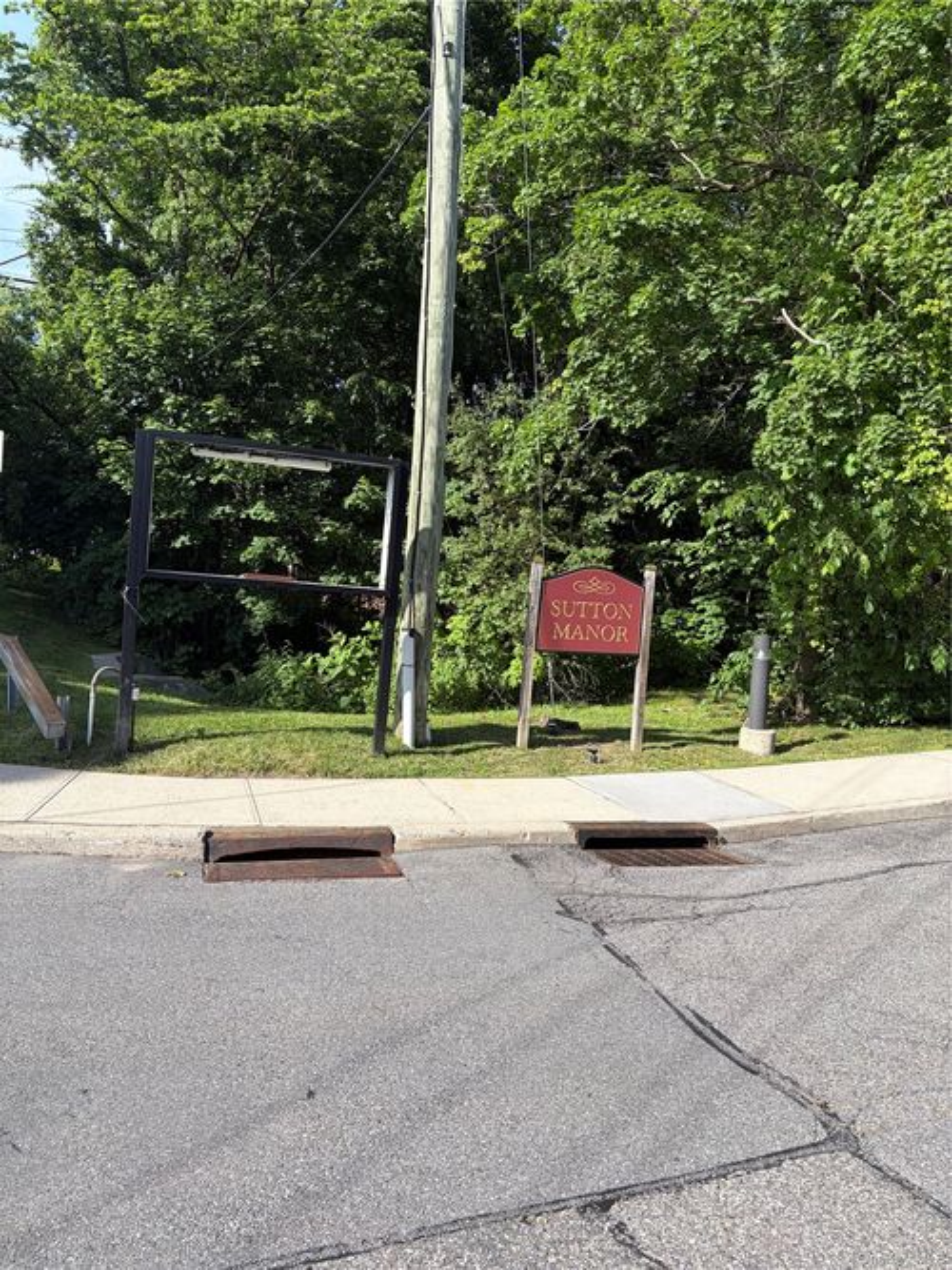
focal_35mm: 26
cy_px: 635
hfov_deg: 53.0
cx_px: 476
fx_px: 954
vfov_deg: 67.3
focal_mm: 5.96
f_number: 1.6
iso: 50
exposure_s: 1/1451
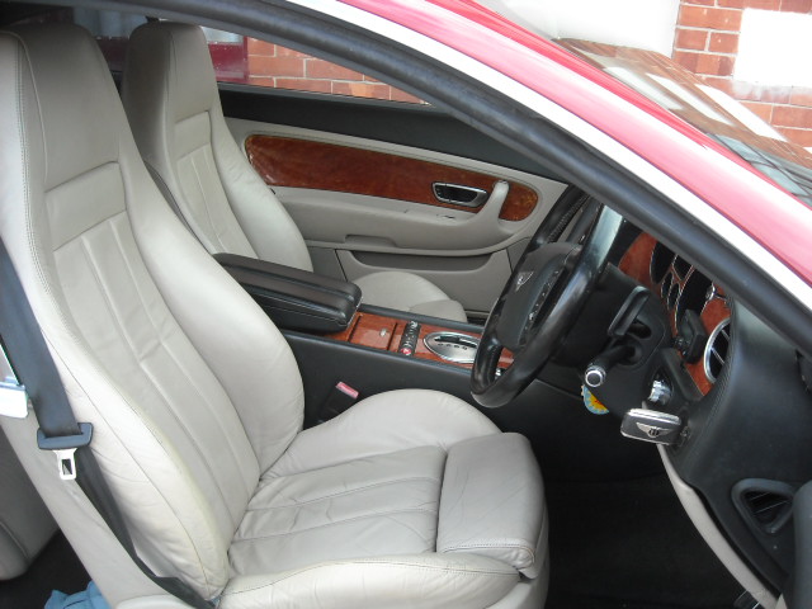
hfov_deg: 52.6
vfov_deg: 40.7
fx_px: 821
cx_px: 406
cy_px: 304
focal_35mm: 35
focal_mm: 5.7
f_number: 2.8
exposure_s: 1/184
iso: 175
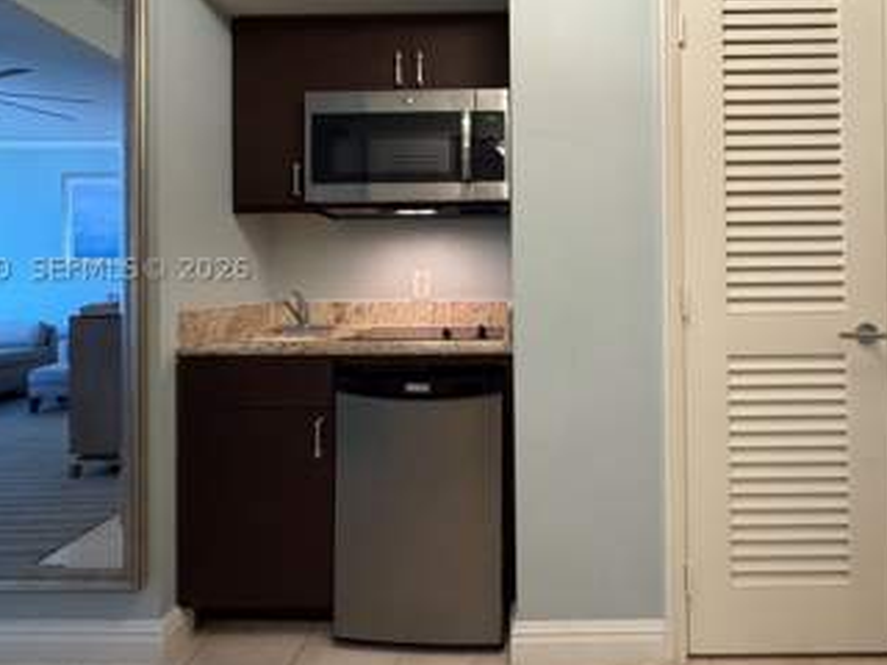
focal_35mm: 21
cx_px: 504
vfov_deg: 62.9
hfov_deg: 78.6
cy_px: 269
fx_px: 538
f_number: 2.2
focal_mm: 2.22
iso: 320
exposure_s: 1/60
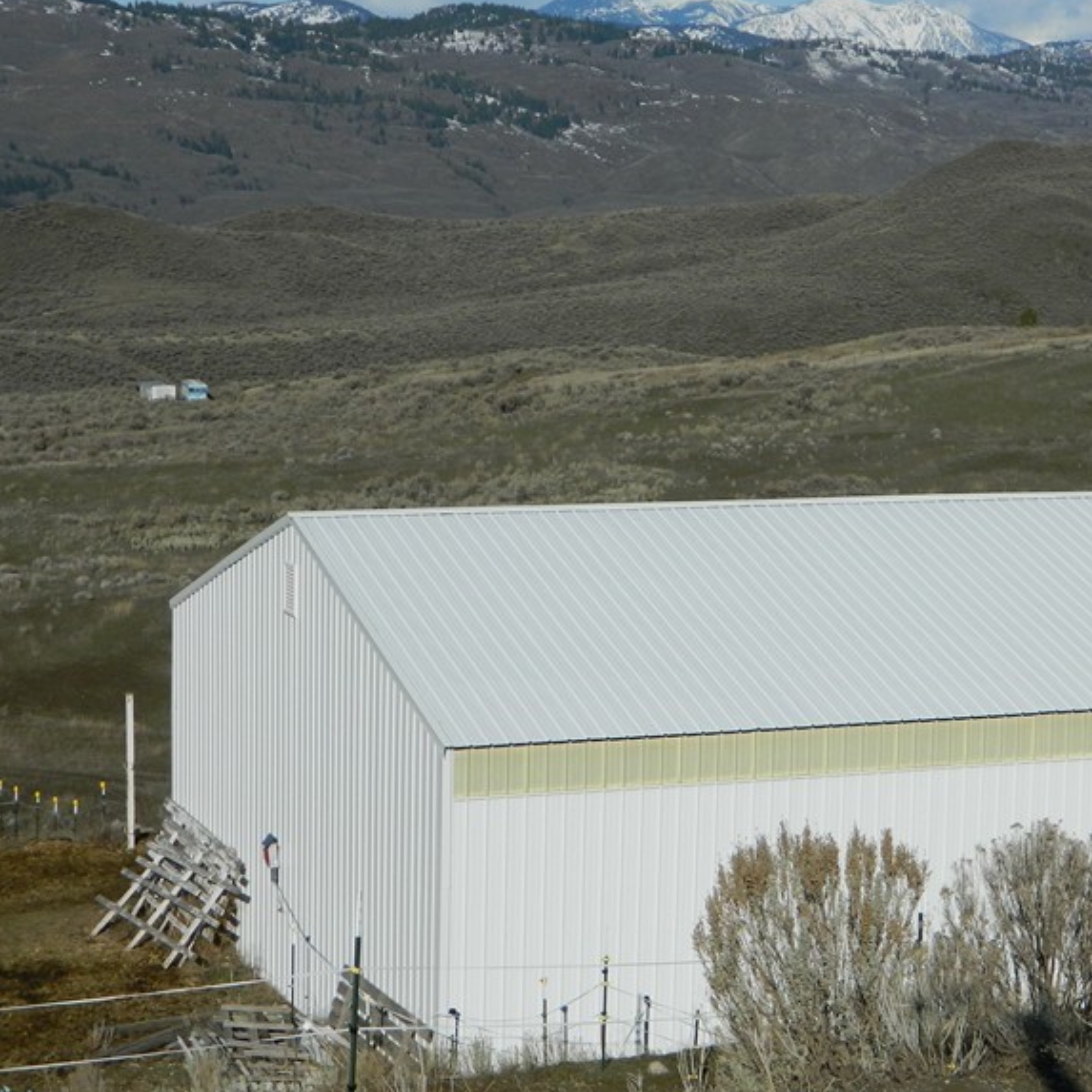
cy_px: 614
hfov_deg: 19.3
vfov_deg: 19.3
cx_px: 698
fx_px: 3212
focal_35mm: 90
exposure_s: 1/250
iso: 80
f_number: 10.7
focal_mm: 10.2
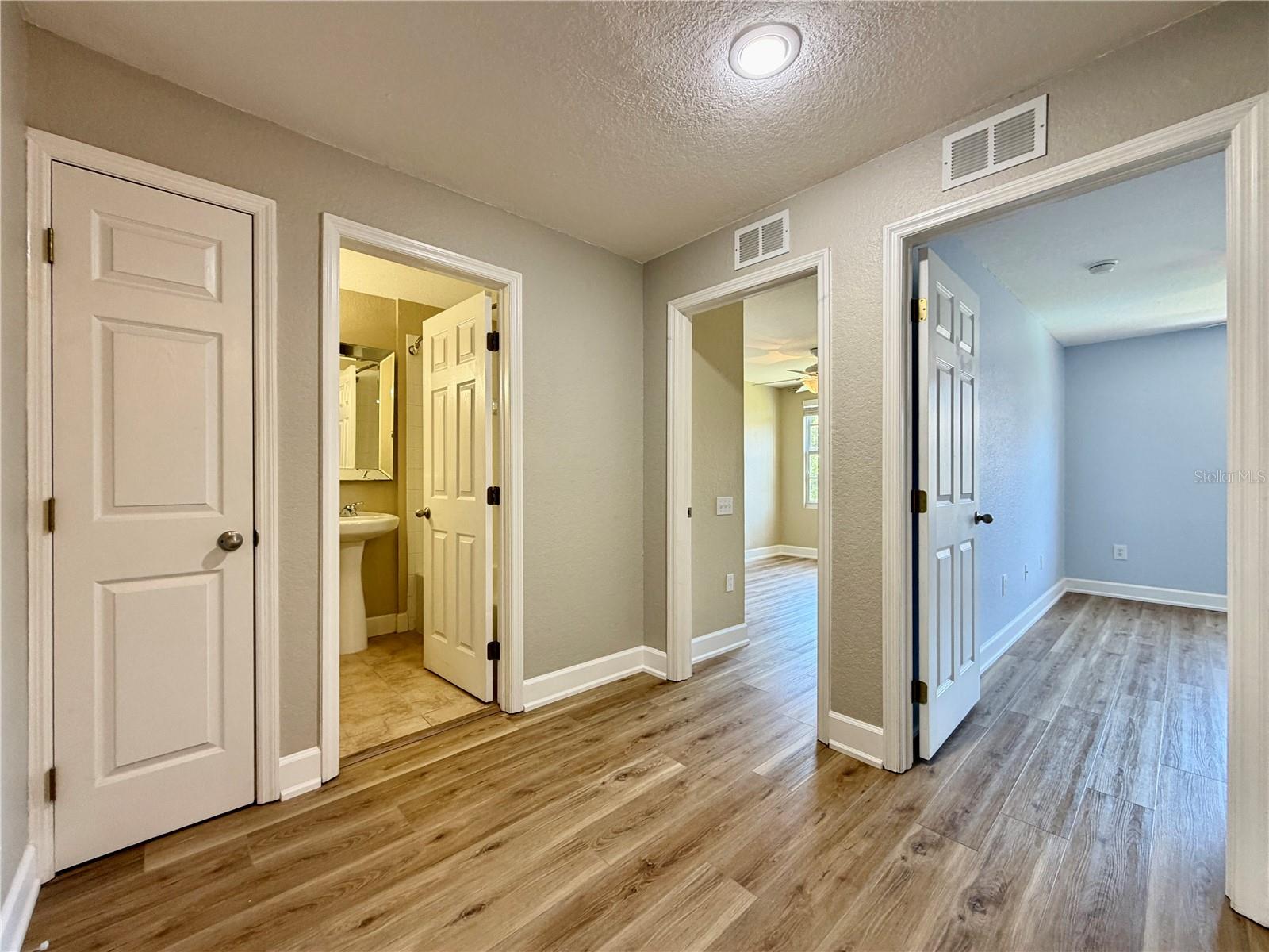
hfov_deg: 102.1
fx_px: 513
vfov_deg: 85.7
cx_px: 634
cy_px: 476
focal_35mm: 14
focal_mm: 2.22
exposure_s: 1/60
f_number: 2.2
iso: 200
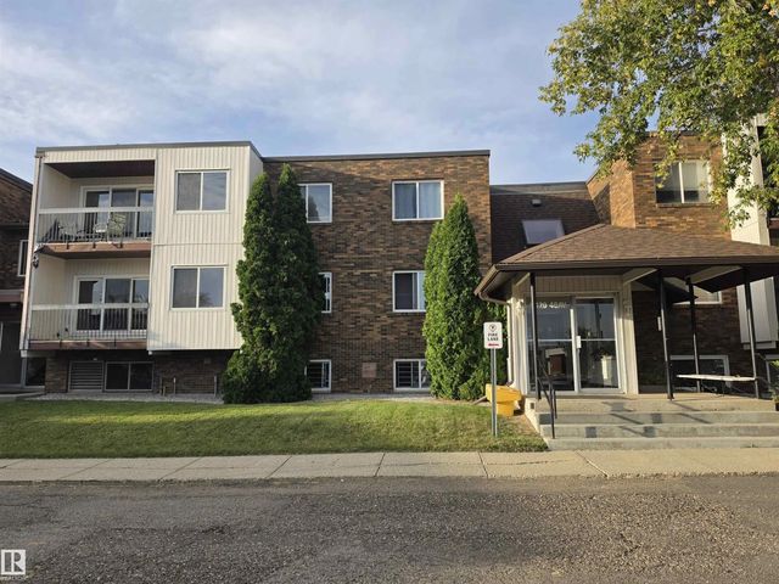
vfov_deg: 58.9
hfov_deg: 73.9
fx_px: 518
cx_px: 390
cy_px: 292
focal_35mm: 23
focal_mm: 6.5
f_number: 1.4
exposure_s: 1/2913
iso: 64
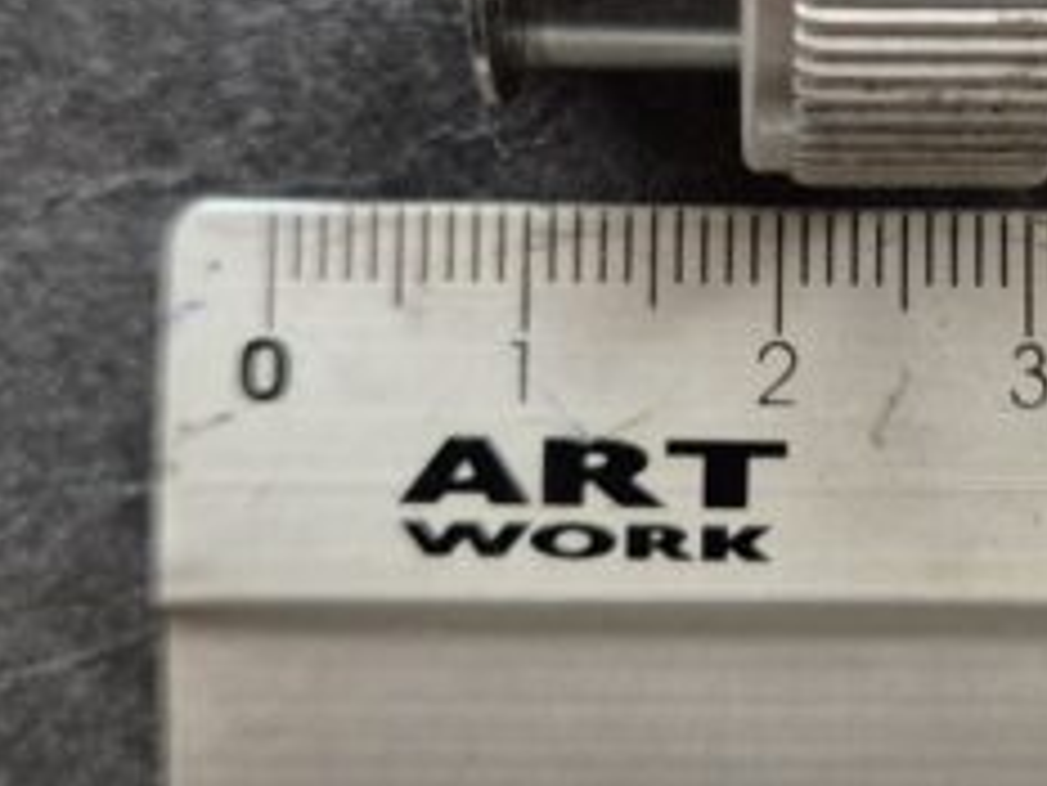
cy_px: 209
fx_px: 2088
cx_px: 845
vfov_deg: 21.2
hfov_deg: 27.6
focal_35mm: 69
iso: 1000
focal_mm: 5.4
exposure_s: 1/100
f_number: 1.8
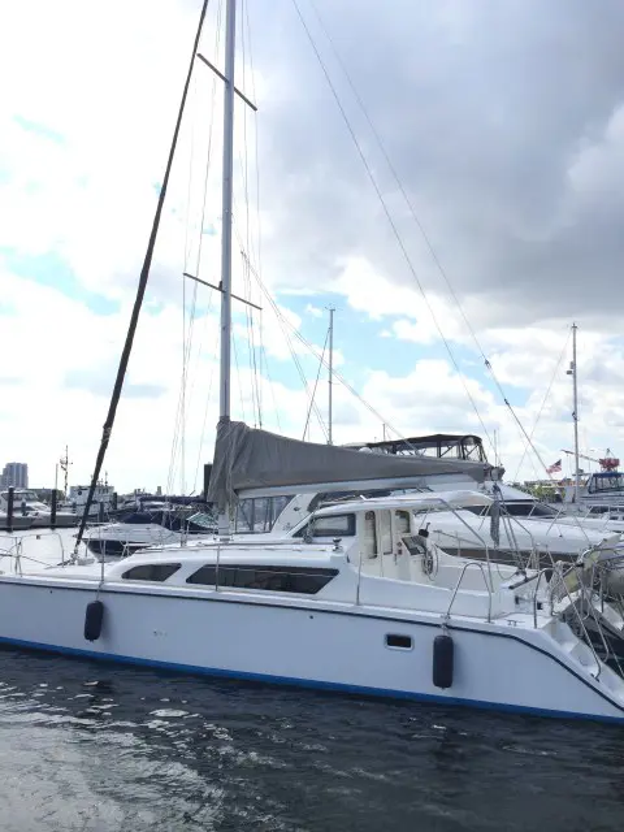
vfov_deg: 60.0
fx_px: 721
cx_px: 312
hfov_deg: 46.8
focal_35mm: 30
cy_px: 416
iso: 40
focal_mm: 4.12
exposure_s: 1/1520
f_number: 2.2
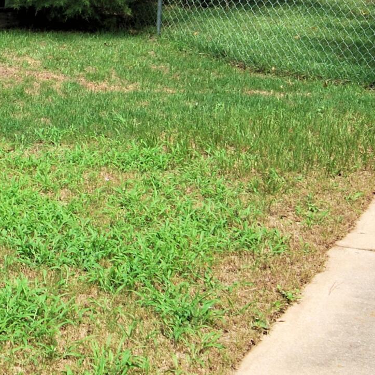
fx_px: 907
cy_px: 41
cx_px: -138
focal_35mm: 74
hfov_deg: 20.8
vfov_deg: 22.8
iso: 100
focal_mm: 14
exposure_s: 1/160
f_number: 6.3
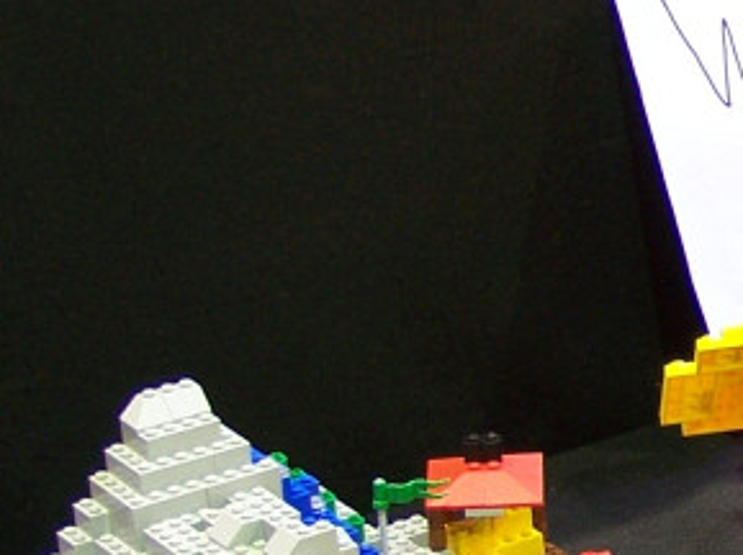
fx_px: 3880
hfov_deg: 10.4
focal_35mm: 181
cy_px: 406
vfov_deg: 8.2
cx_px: 1257
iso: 80
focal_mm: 8.5
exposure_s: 1/2
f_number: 3
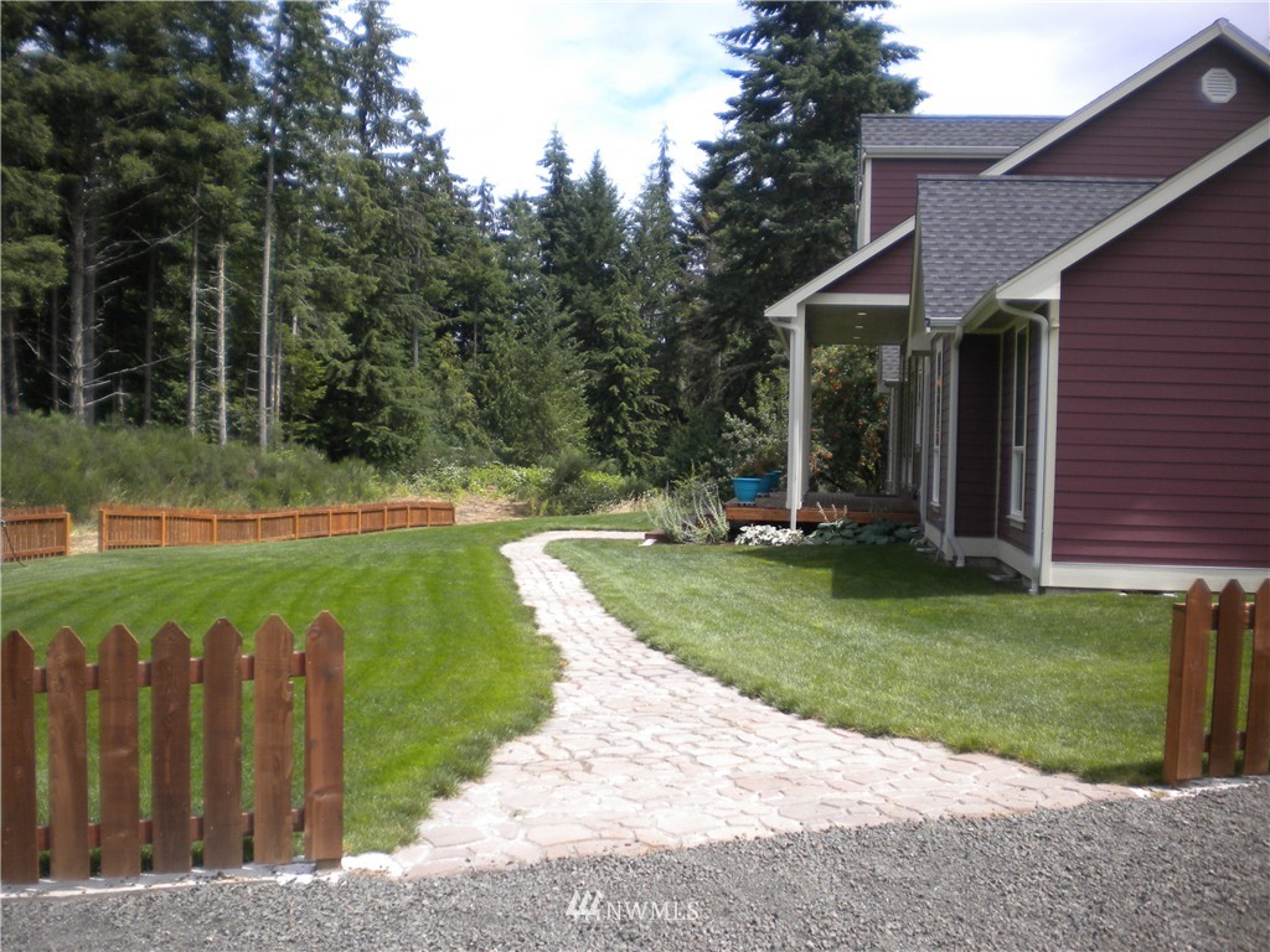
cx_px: 635
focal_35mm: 35
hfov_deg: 52.6
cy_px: 476
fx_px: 1284
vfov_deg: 40.7
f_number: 4.6
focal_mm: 6.3
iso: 80
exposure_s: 1/864
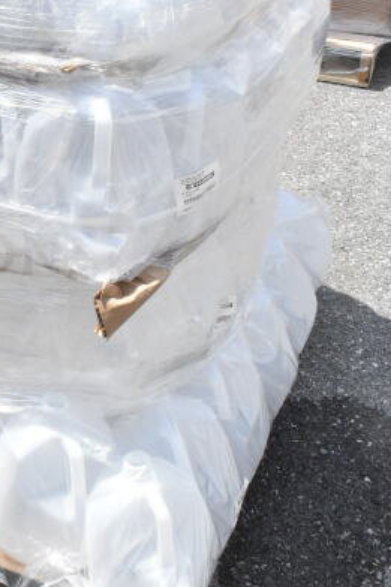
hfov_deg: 20.4
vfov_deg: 31.5
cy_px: 169
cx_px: -60
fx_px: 1027
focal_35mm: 63
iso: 1600
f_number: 14
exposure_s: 1/800
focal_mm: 18
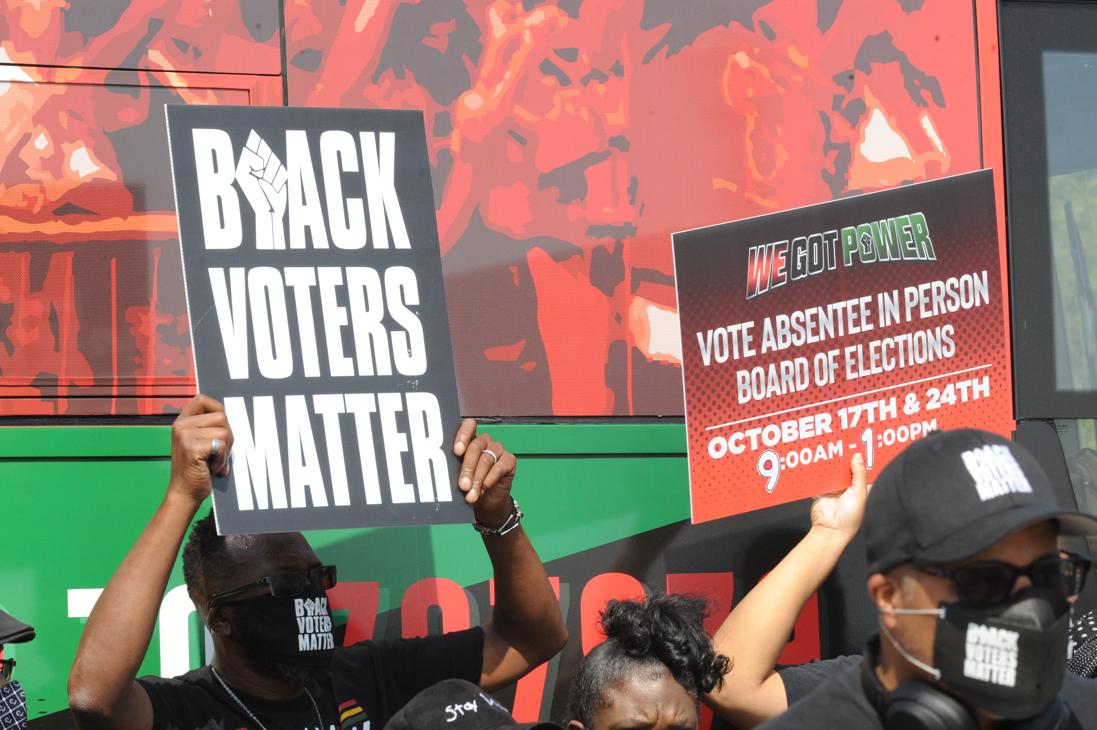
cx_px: 548
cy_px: 365
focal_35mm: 155
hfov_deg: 13.3
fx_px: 4720
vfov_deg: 8.8
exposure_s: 1/1250
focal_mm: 155
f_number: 18
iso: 2500
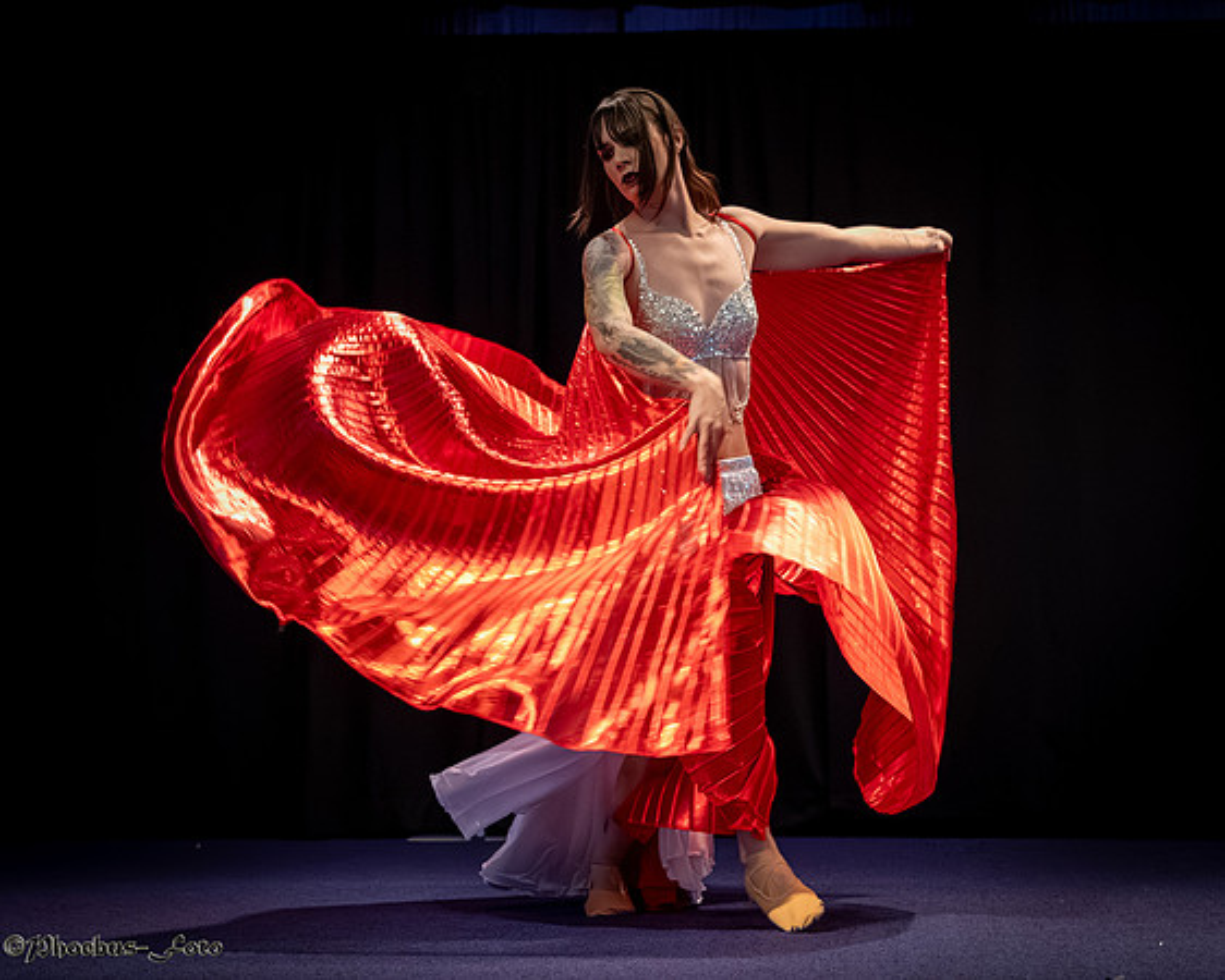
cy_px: 375
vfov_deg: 19.6
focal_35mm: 78
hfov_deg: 24.3
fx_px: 2834
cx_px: 753
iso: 12800
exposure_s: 1/400
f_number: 4
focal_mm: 45
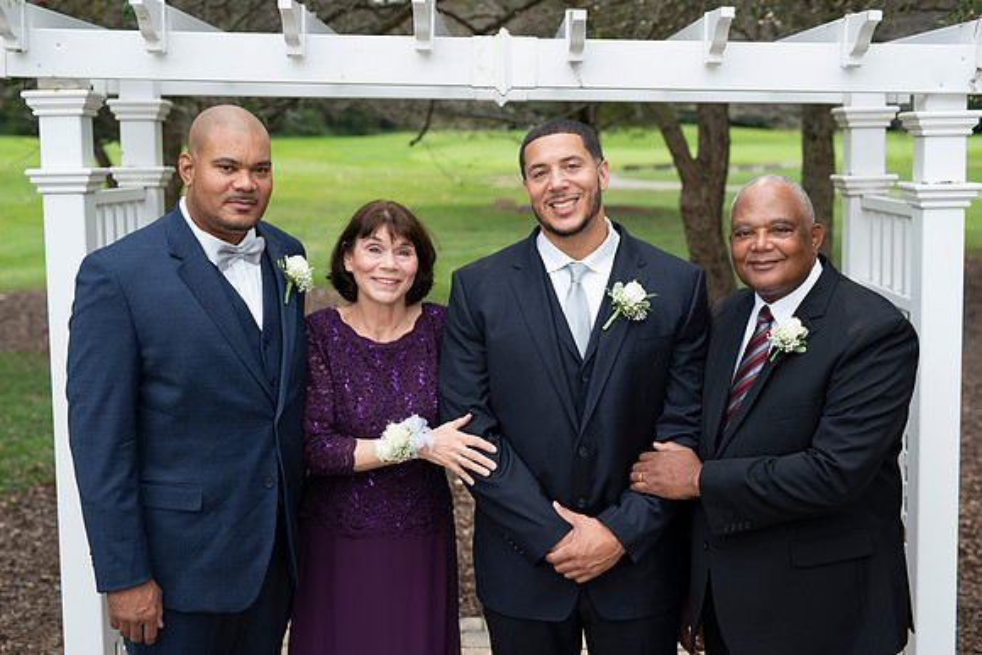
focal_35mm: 50
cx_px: 491
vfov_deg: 27.0
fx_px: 1364
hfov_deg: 39.6
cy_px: 328
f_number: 3.2
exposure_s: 1/250
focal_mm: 50
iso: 100
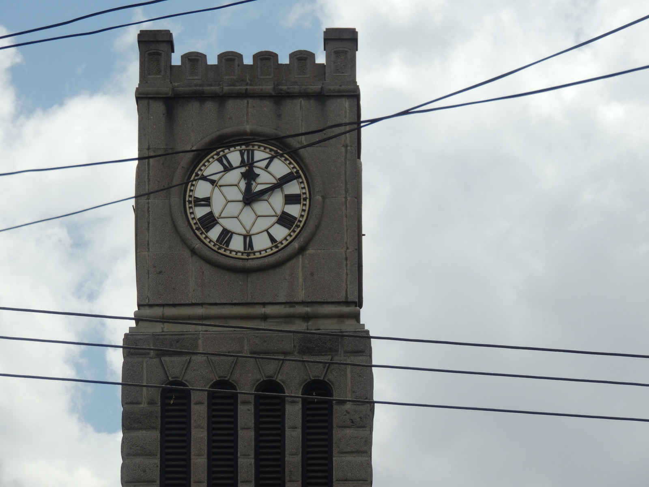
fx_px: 3750
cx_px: 324
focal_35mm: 200
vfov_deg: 7.4
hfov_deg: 9.9
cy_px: 244
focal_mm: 35.6
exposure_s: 1/800
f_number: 4.6
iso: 100
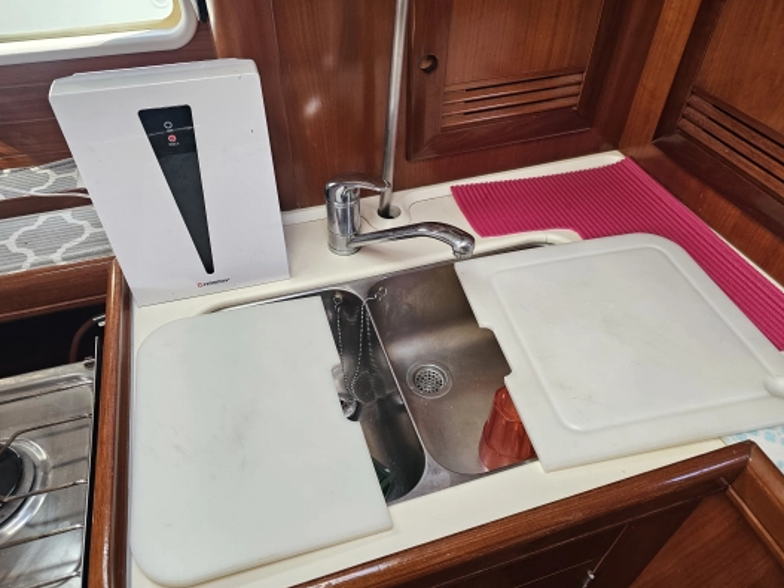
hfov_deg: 71.6
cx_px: 385
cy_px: 291
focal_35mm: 24
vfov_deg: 56.8
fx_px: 543
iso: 160
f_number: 1.7
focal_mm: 6.3
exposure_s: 1/120
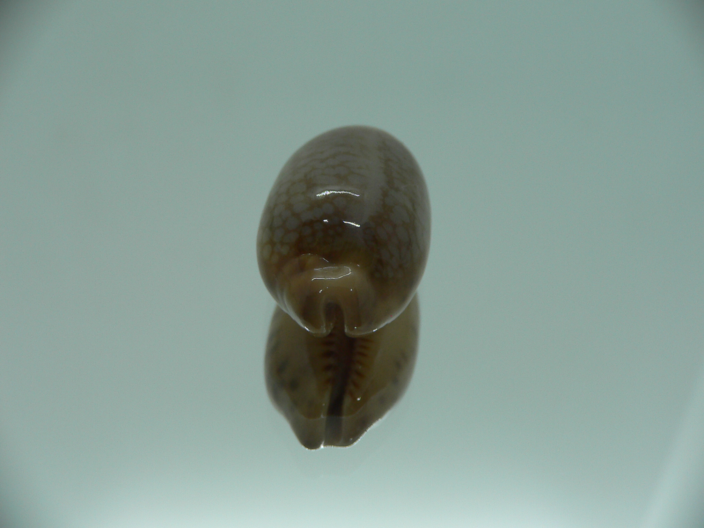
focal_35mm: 35
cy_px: 264
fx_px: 712
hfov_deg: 52.6
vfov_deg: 40.7
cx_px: 352
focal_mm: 4.6
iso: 80
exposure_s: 1/60
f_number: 2.8
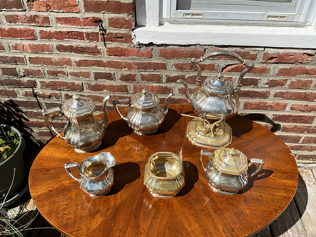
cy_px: 118
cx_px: 158
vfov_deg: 48.2
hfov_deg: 61.7
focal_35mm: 29
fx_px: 265
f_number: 1.8
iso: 25
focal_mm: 3
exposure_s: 1/2227
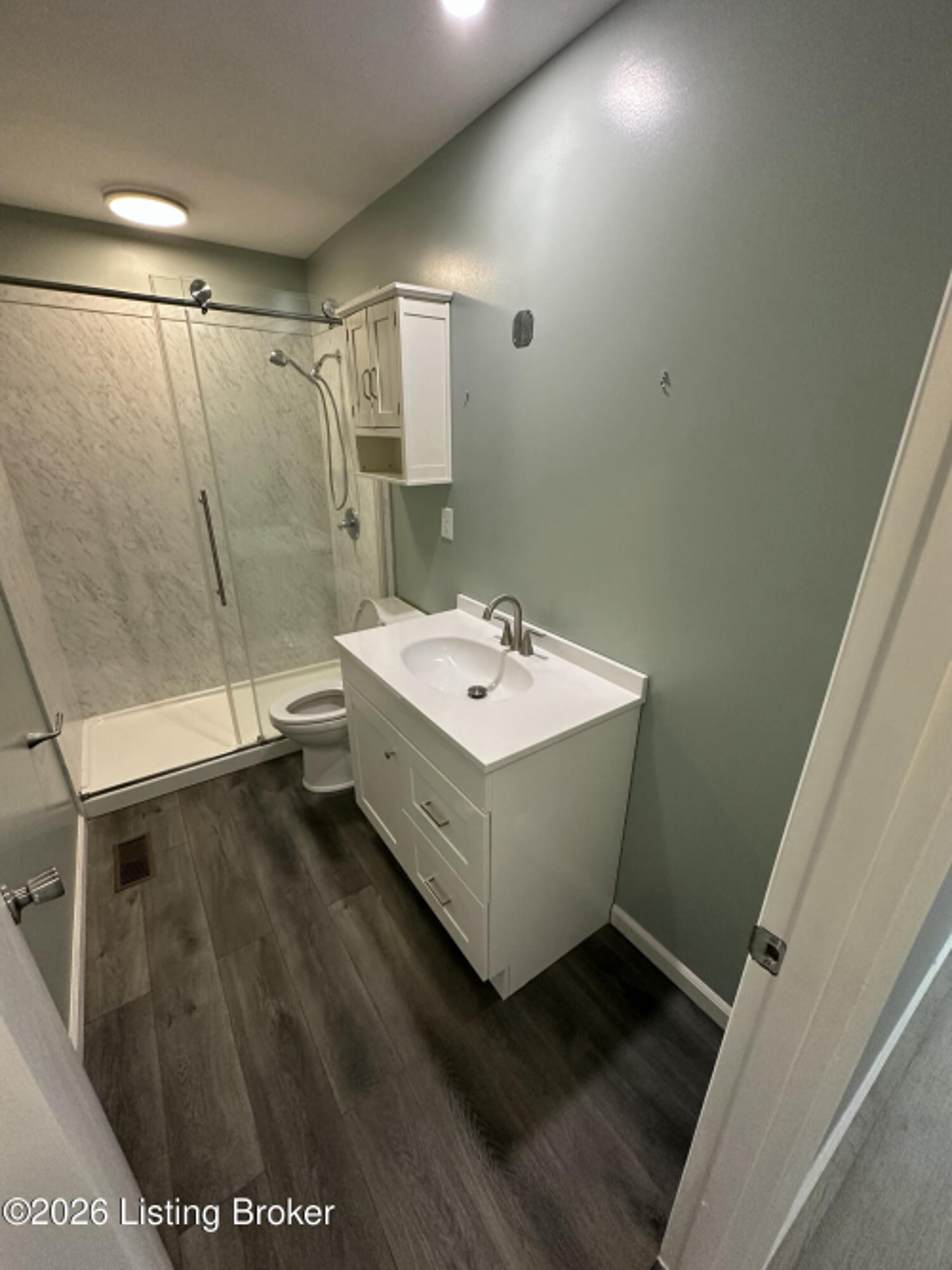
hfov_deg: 85.7
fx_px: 514
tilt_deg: -21.4
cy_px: 635
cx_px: 476
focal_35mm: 14
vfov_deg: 102.1
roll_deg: -0.8
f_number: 2.2
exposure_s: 1/120
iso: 250
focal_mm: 2.22
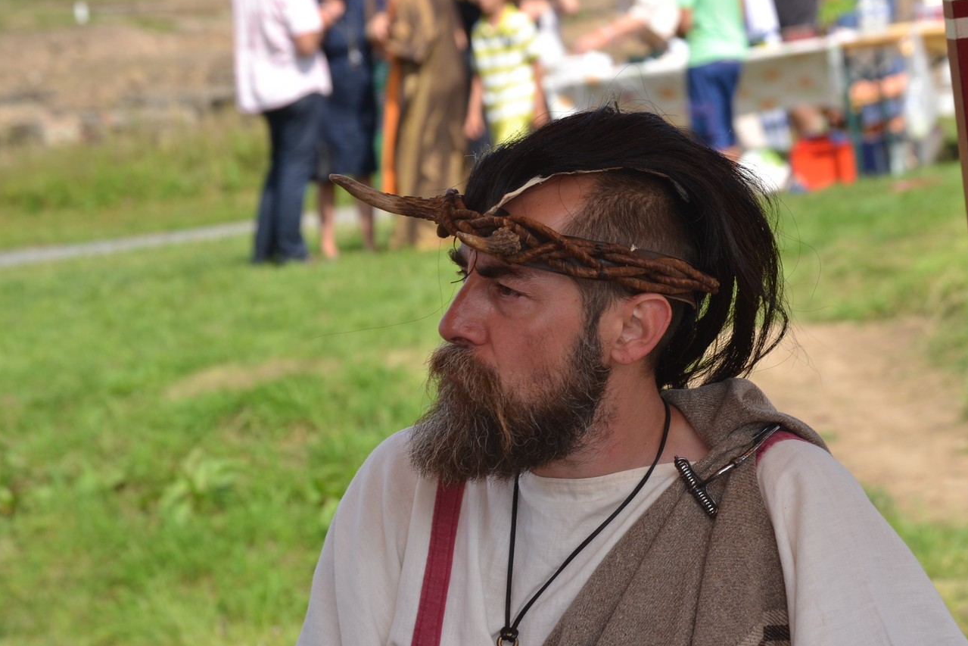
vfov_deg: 7.6
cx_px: 608
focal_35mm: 180
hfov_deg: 11.4
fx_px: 4830
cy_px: 303
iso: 100
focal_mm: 95
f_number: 9
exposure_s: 1/200
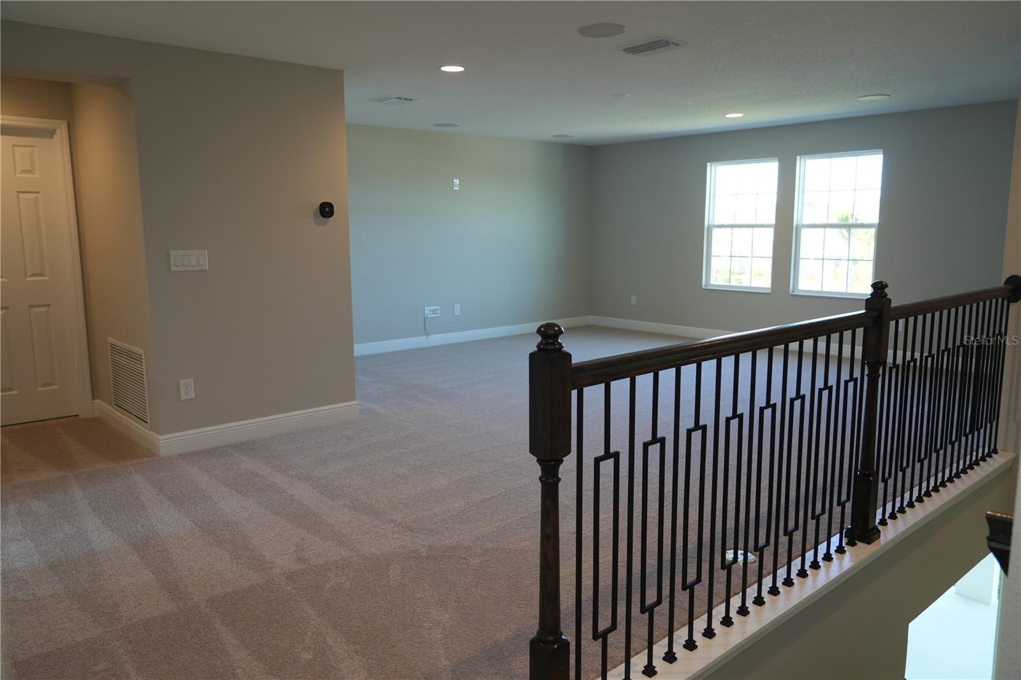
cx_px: 510
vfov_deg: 49.5
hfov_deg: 69.4
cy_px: 340
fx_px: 737
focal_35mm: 26
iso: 500
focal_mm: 26
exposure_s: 1/60
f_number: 4
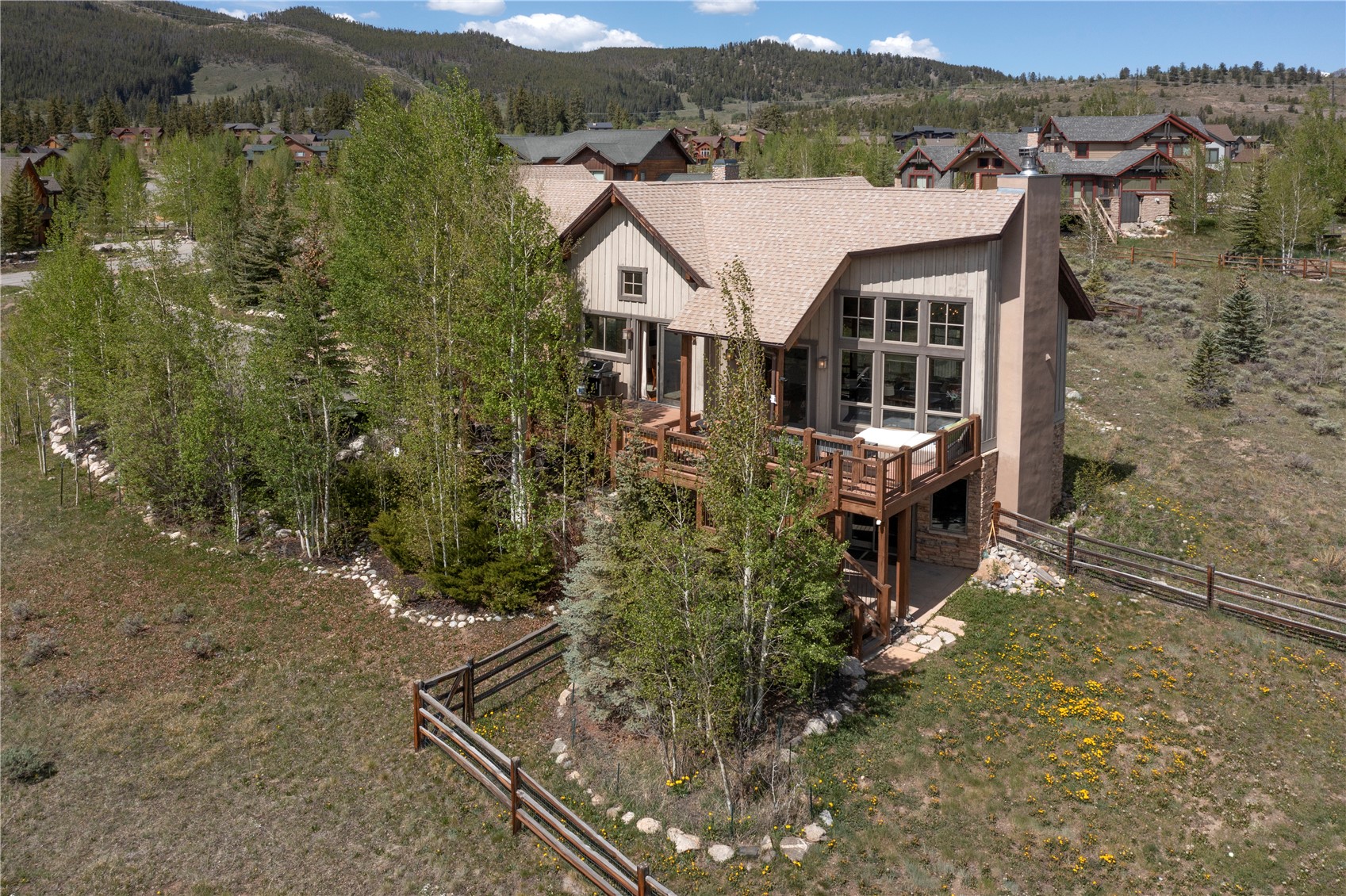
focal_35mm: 28
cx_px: 673
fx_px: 1046
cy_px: 448
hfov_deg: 65.5
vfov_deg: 46.4
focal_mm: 10.26
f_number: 5.6
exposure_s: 1/800
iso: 100
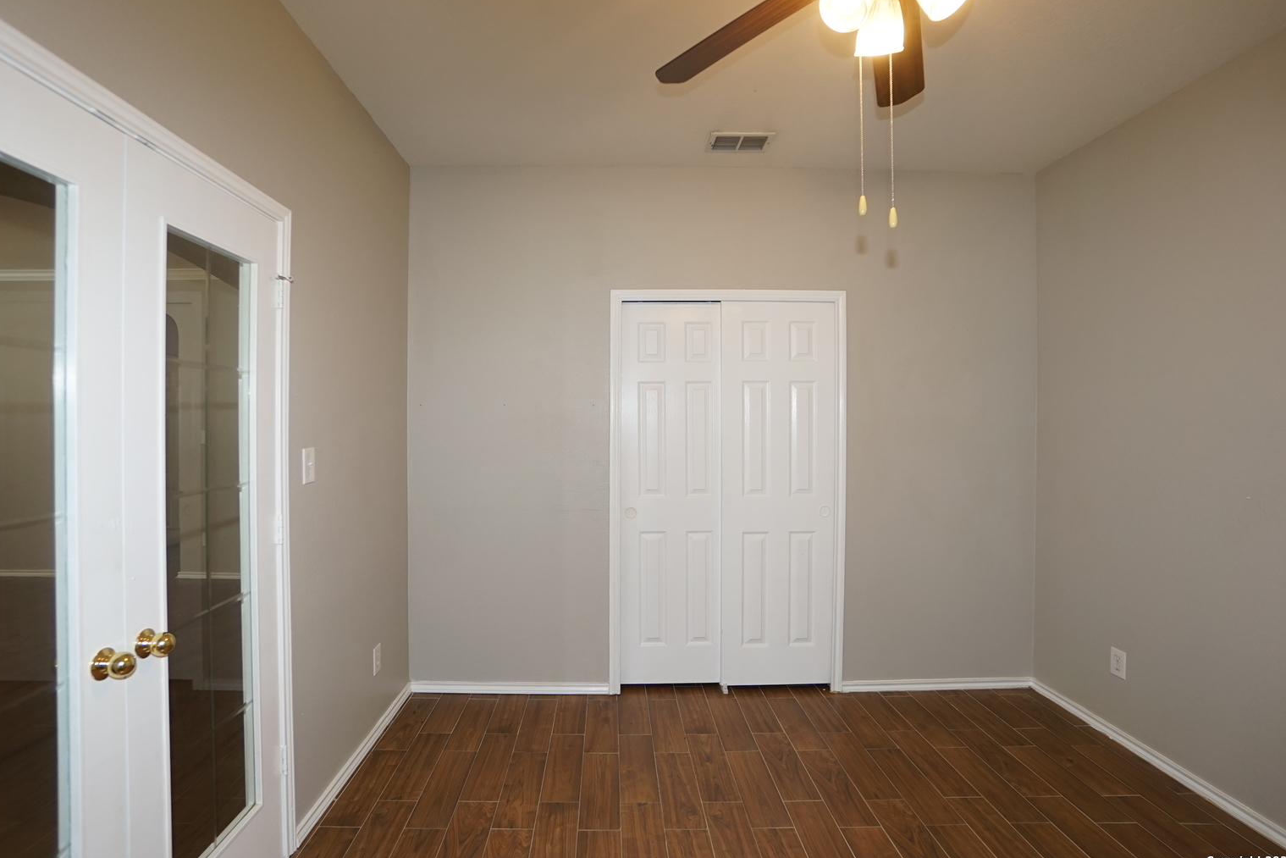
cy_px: 423
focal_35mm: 16
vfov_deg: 73.8
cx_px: 611
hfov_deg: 96.7
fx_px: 572
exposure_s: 1/60
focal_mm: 10
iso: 400
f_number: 4
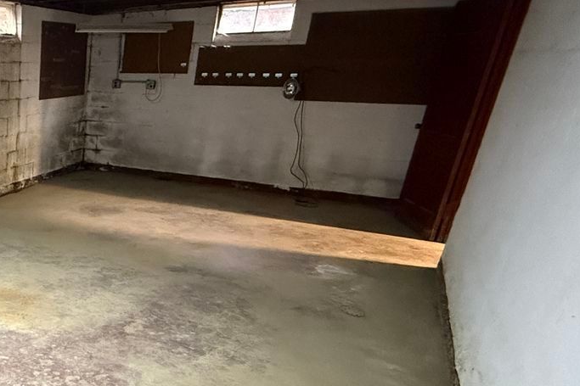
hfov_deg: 46.9
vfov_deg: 40.6
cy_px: 259
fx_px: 515
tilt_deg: -20.0
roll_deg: +0.4
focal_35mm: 32
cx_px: -23
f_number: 2.2
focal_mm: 2.22
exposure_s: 1/60
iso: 1000
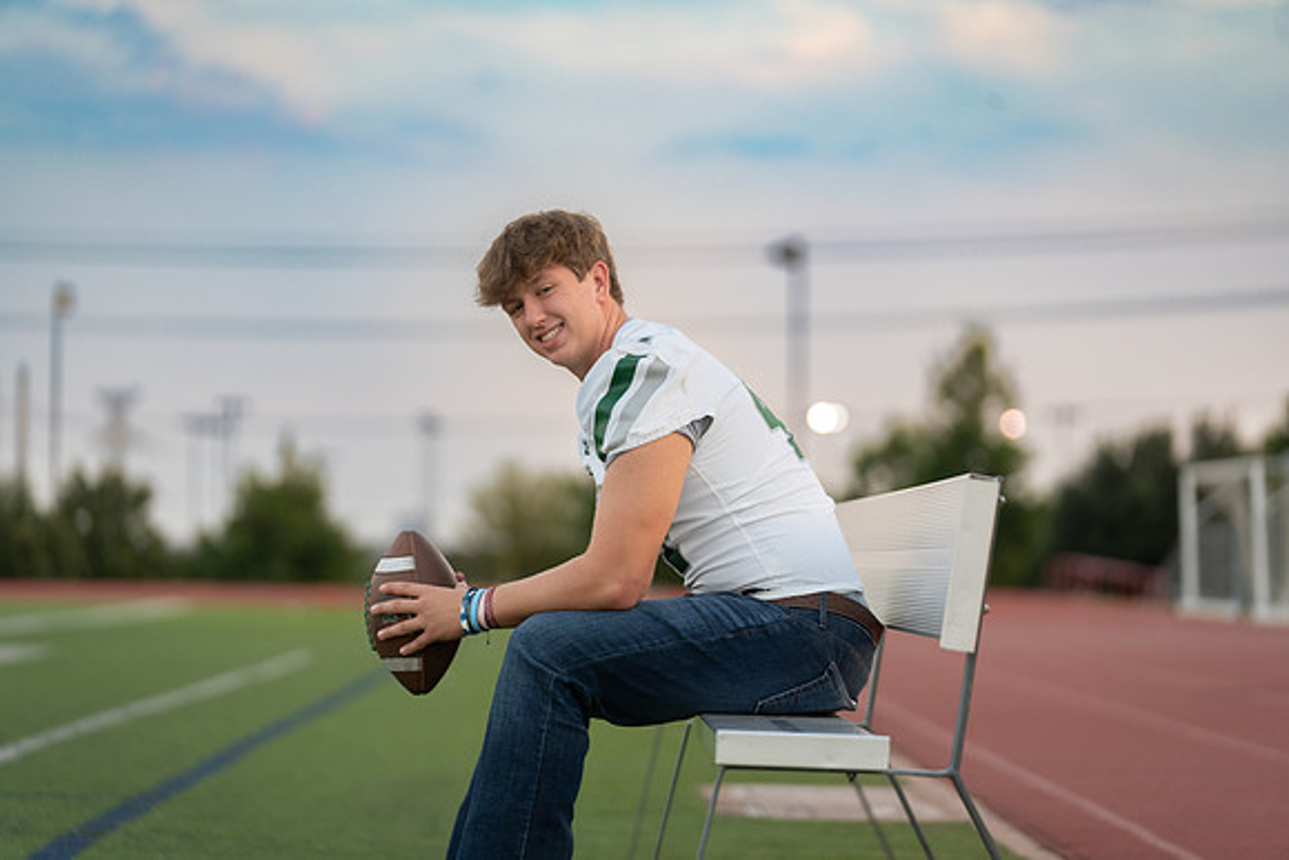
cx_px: 644
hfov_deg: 15.3
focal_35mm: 134
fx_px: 4799
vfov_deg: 10.2
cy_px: 430
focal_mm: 134
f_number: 2.8
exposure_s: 1/320
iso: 320
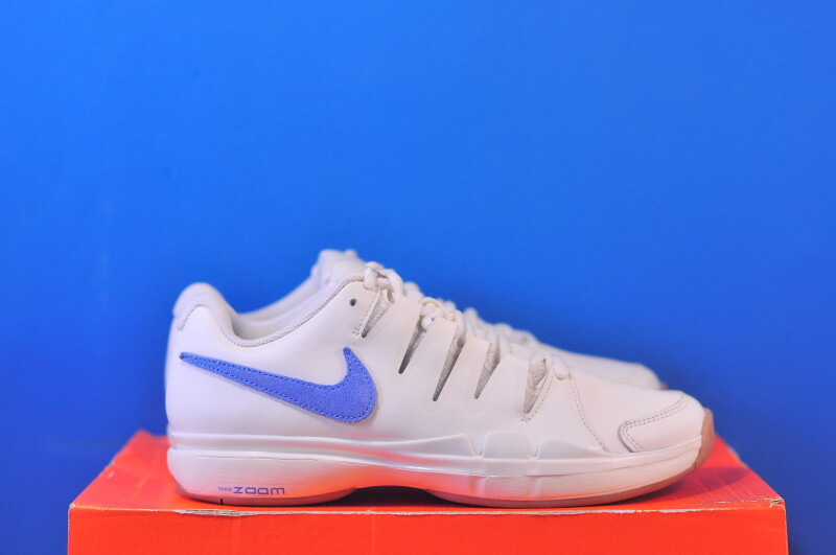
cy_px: 278
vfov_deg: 18.1
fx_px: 1739
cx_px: 418
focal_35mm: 75
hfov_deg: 27.0
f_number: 2.5
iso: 250
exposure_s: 1/320
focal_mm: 50
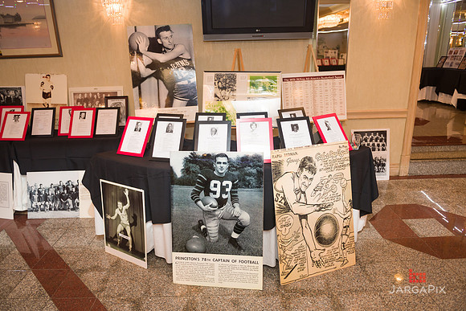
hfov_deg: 69.4
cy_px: 156
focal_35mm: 26
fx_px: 337
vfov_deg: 49.6
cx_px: 233
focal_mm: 26
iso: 1000
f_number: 3.2
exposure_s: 1/125
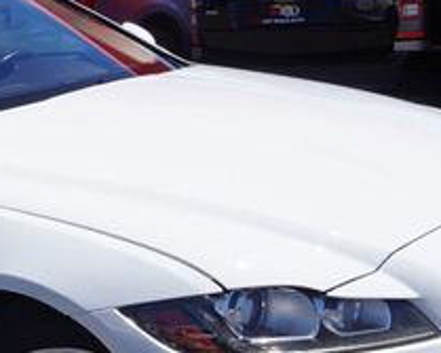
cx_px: -13
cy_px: 262
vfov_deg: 16.9
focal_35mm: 90
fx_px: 1180
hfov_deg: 20.4
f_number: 14
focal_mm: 21
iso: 100
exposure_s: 1/125
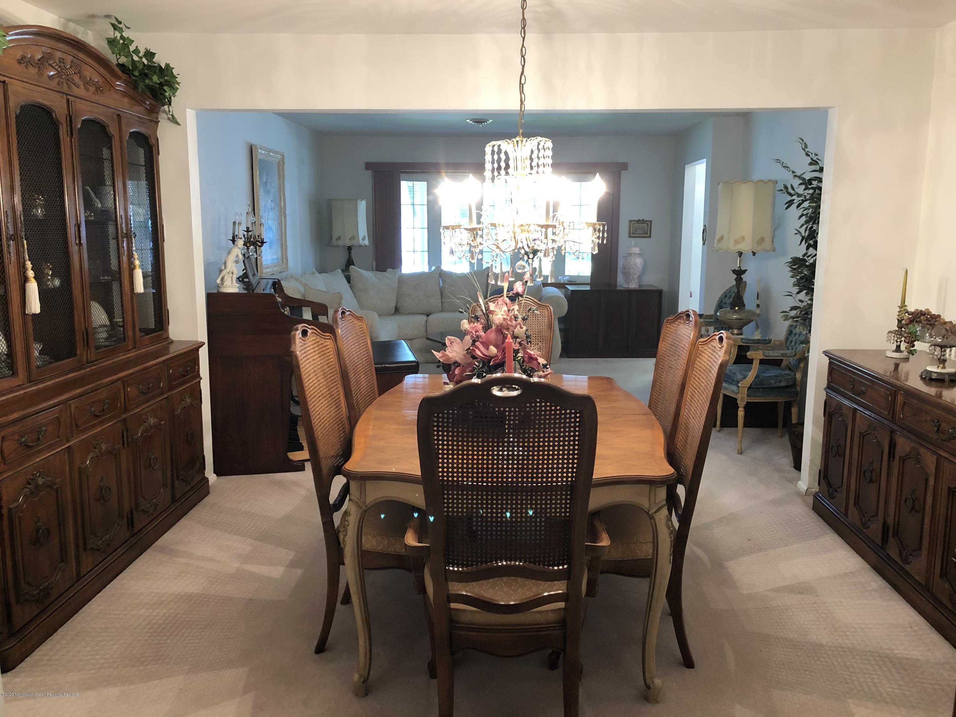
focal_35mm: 28
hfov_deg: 63.4
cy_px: 358
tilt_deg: -9.9
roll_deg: -0.6
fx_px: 773
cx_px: 478
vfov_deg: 49.7
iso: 50
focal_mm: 4
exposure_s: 1/15
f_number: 1.8
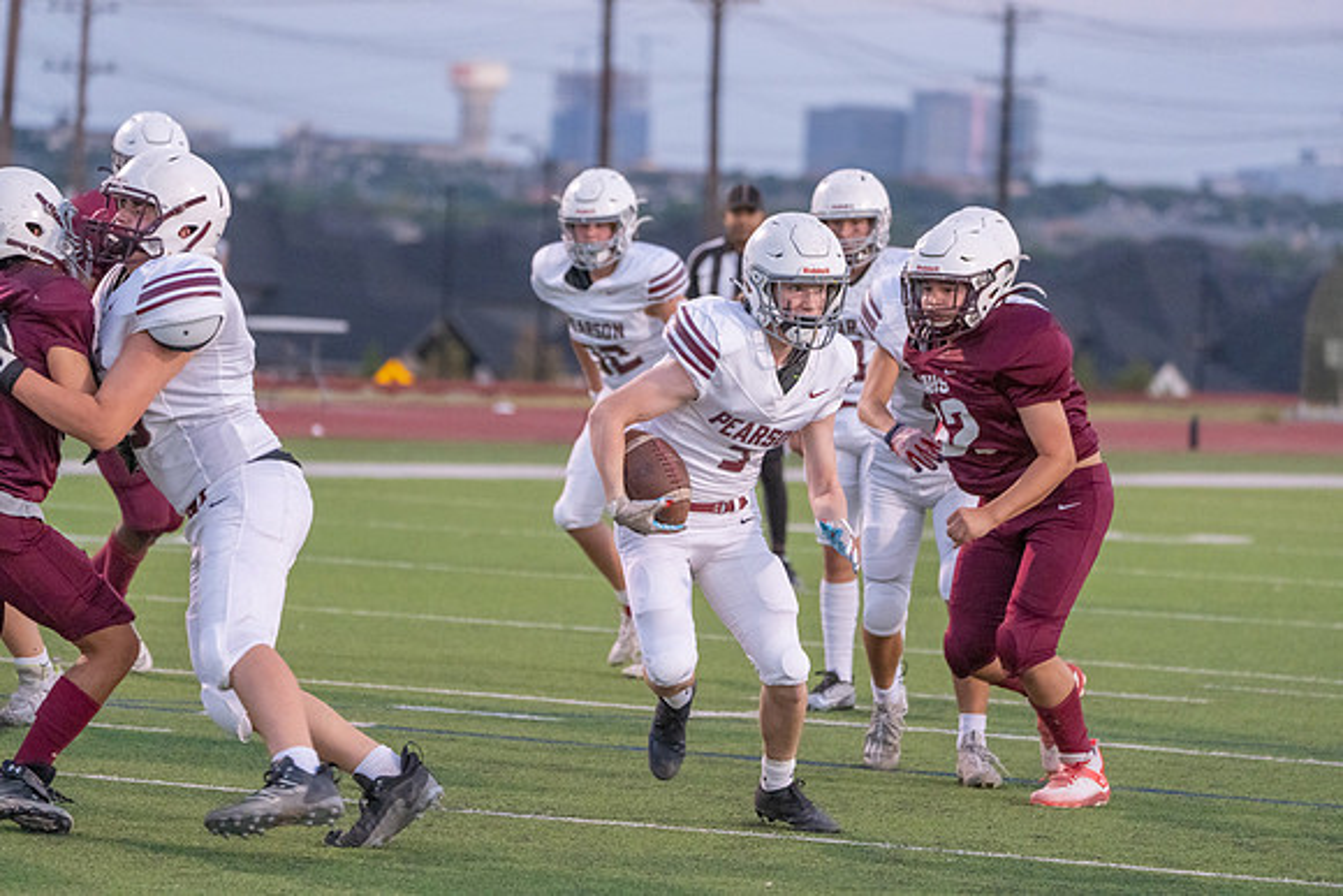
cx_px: 672
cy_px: 448
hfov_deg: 9.1
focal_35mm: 226
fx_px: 8433
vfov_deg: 6.1
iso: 6400
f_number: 5.6
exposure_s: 1/1000
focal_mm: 226
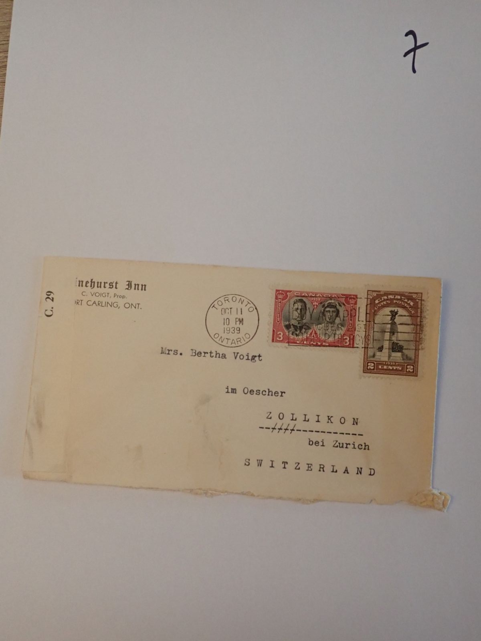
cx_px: 240
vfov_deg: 60.0
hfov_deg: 46.8
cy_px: 320
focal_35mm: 30
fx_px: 556
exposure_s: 1/100
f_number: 2.3
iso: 800
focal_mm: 5.5
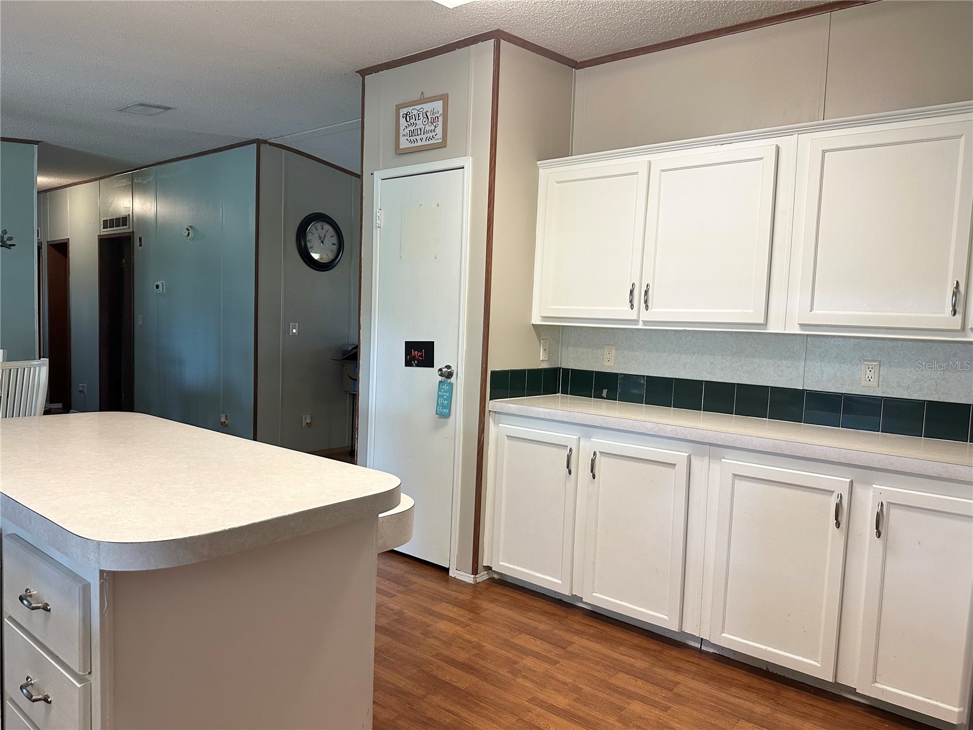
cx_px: 486
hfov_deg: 71.6
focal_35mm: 24
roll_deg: -3.0
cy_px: 365
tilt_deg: -4.0
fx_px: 675
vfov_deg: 56.8
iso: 200
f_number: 1.78
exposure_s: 1/120
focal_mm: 6.86
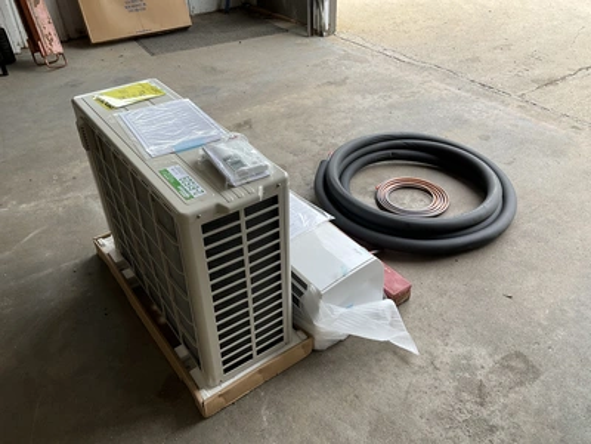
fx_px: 495
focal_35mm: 29
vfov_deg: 48.2
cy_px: 222
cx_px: 296
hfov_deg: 61.7
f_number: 1.8
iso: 20
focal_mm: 3
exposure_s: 1/208
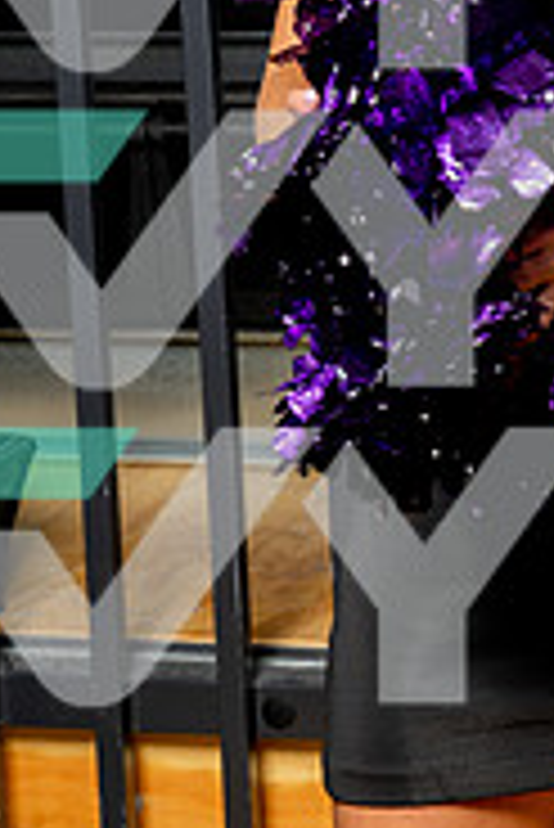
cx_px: 540
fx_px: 3271
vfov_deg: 14.4
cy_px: 252
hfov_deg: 9.6
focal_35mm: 142
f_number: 6.3
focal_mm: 58
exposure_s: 1/250
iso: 100
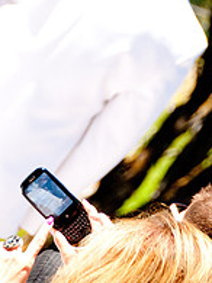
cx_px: 37
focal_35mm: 432
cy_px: 93
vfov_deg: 4.6
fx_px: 3531
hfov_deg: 3.4
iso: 500
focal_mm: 130
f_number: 5.6
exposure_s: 1/400
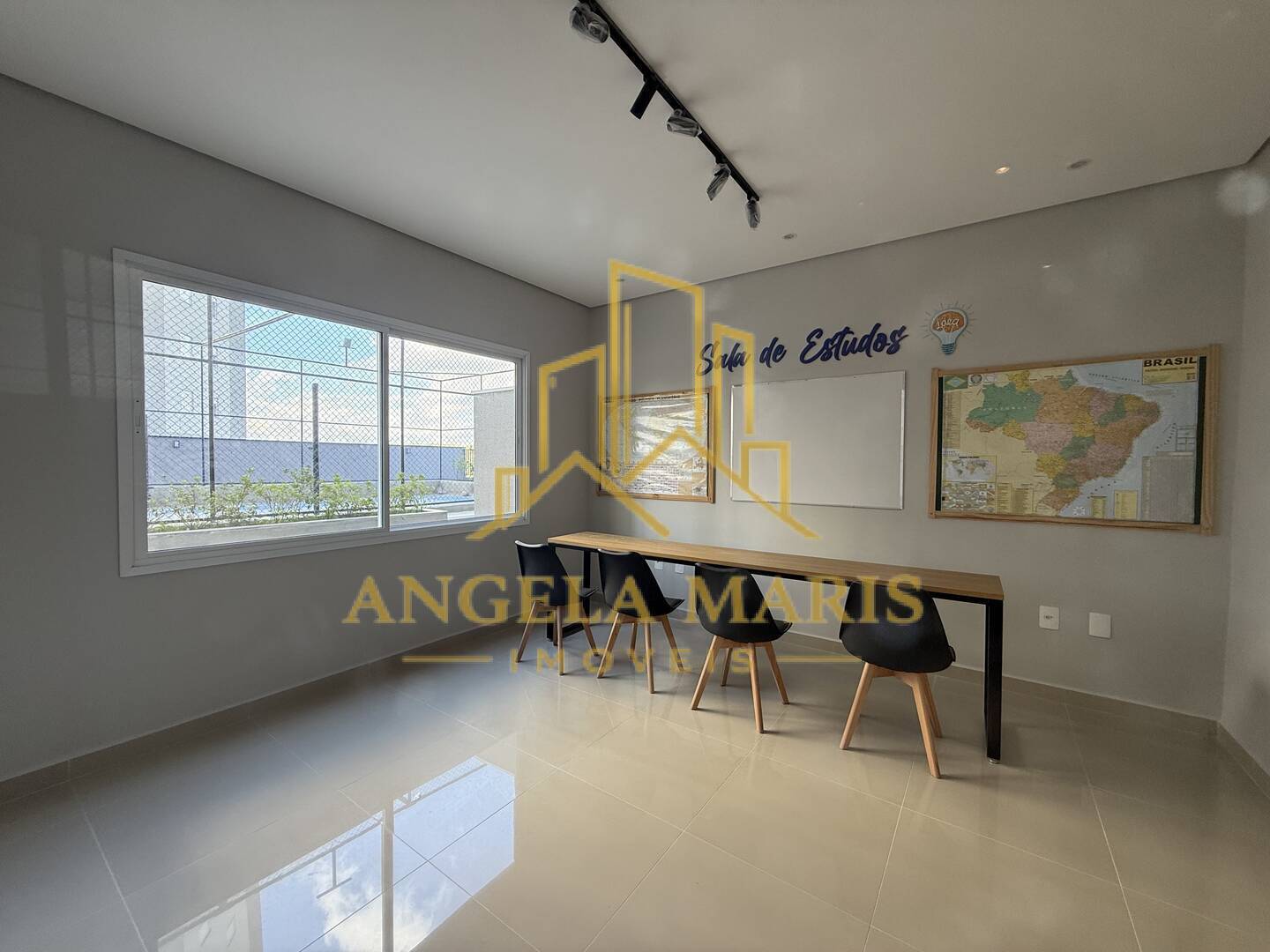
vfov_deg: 85.7
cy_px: 476
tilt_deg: -1.2
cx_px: 635
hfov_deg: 102.1
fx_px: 514
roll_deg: +0.0
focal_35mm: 14
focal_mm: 2.22
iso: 100
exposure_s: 1/99
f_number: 2.2
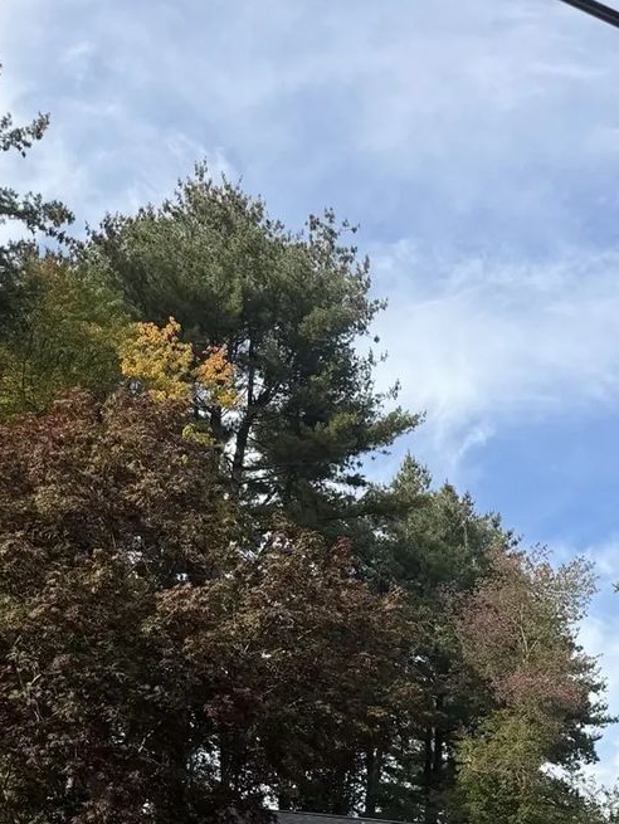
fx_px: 1191
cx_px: 619
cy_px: 837
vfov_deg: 34.5
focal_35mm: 50
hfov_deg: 27.5
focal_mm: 6.76
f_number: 1.78
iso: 80
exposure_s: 1/1901
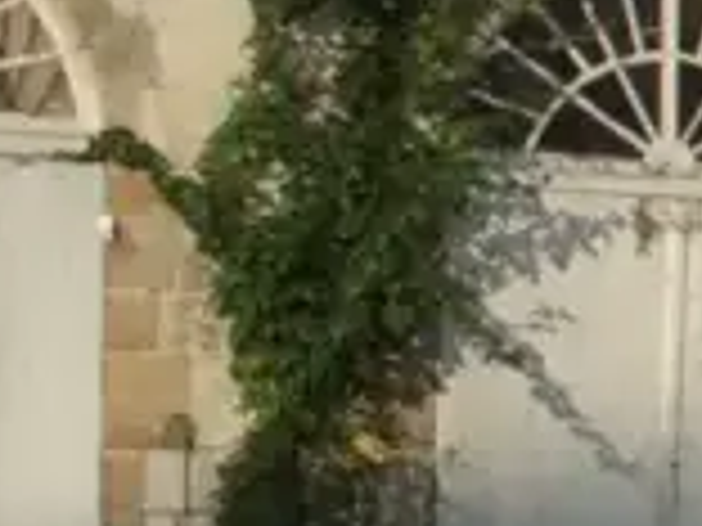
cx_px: 1318
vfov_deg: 6.8
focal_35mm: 216
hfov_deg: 8.7
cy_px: -90
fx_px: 4380
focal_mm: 7.1
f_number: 4
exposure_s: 1/500
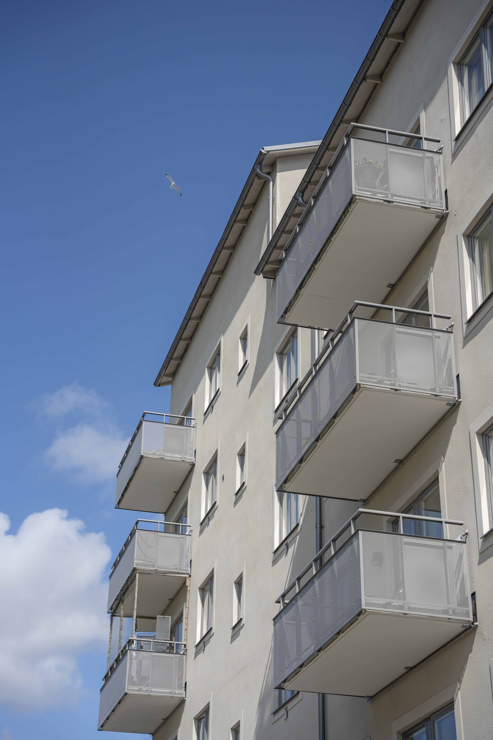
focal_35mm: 63
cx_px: 246
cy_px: 370
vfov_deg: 31.9
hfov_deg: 21.6
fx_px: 1292
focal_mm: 62.9
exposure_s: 1/4000
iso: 200
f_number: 4
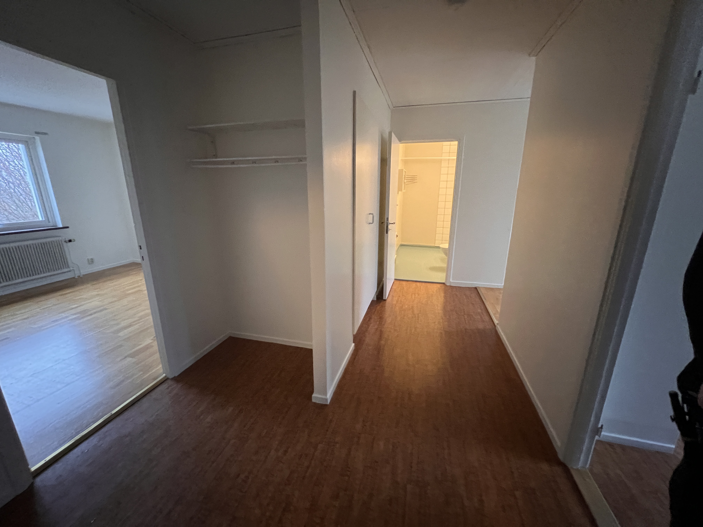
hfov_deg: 106.2
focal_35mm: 13
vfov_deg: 89.9
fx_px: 264
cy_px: 264
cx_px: 352
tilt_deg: -14.6
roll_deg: -0.7
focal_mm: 1.57
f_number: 1.8
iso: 640
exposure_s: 1/34
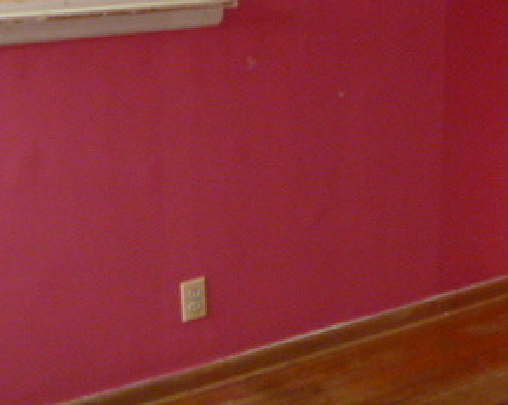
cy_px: -10
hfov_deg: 24.3
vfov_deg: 19.7
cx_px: 505
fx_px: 1126
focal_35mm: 75
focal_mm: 6.3
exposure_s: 1/125
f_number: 3.5
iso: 400
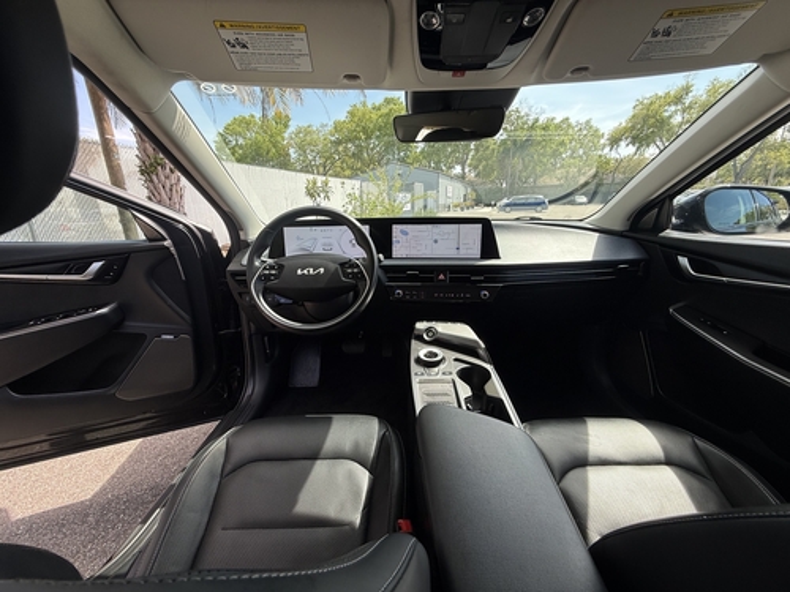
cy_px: 296
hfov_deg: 102.1
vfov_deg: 85.7
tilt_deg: -17.2
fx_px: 320
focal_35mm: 14
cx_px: 395
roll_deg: +1.3
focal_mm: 2.22
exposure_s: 1/318
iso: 64
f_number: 2.2
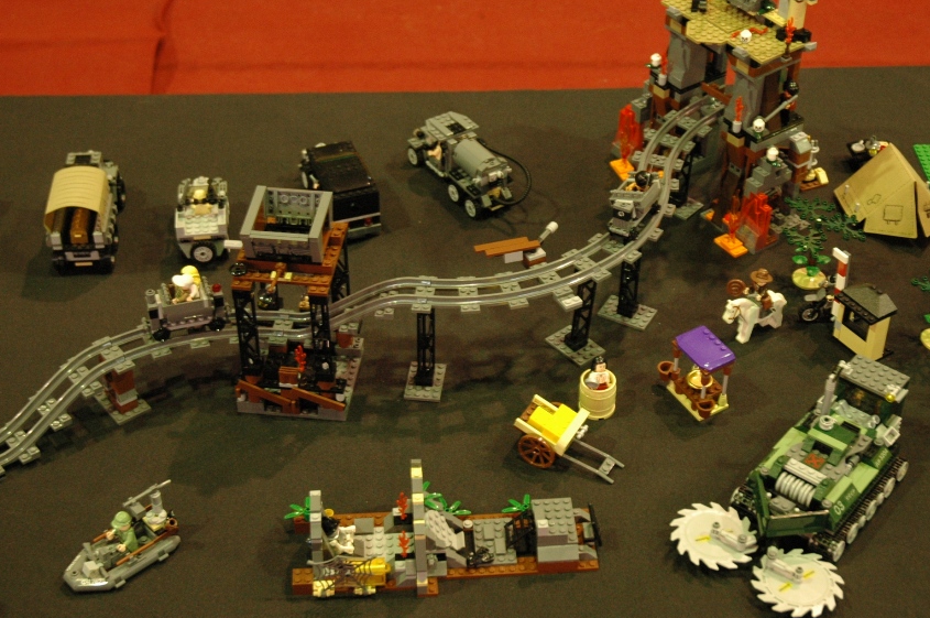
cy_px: 278
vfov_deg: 21.3
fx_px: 1641
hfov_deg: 31.6
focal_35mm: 64
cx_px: 511
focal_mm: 35
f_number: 5
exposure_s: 1/13
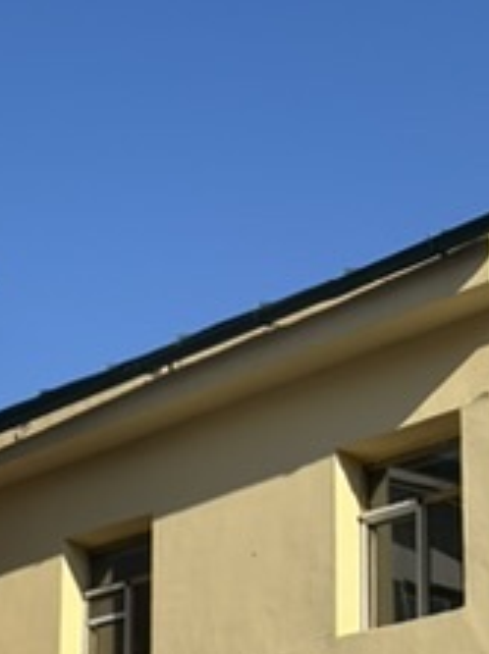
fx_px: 1963
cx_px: 38
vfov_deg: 18.5
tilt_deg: +14.7
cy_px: 627
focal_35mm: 104
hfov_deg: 14.1
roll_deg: -1.4
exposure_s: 1/6211
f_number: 1.78
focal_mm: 6.86
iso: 64
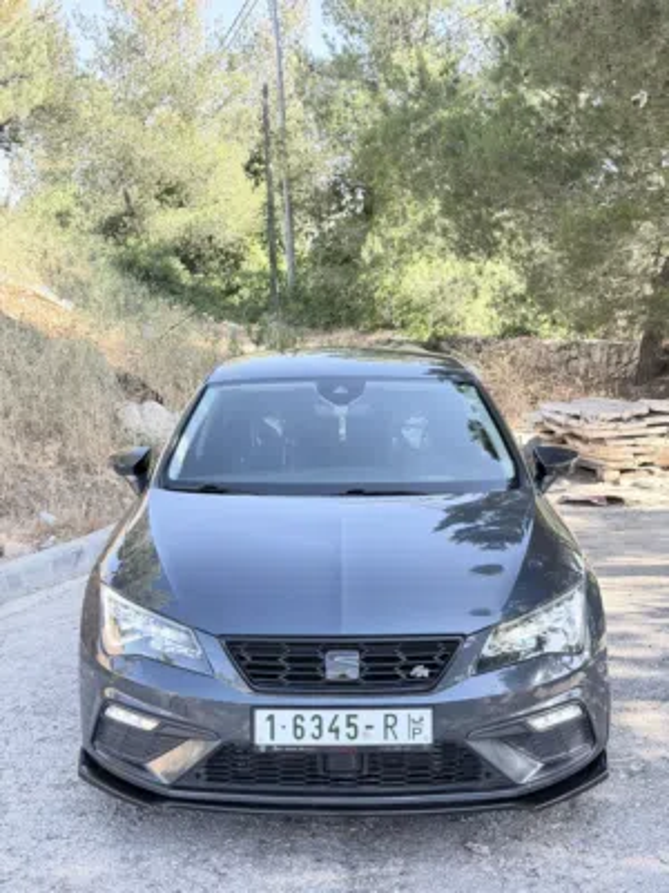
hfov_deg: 30.3
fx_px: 1237
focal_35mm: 48
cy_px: 446
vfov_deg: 39.7
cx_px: 334
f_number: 1.78
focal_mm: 6.76
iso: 64
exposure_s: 1/314
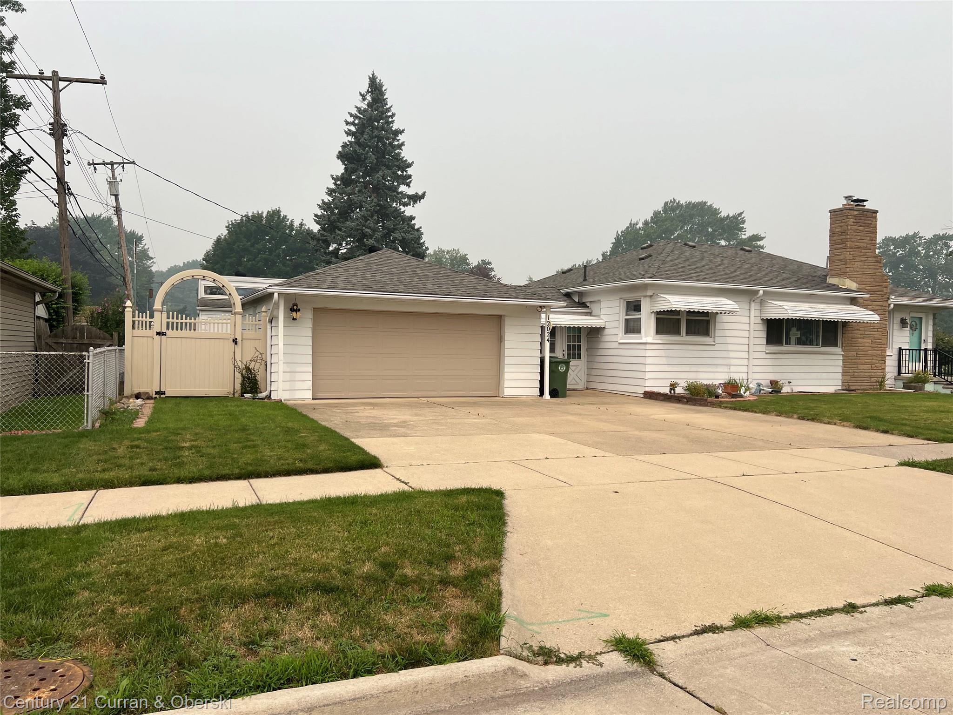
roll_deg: -0.9
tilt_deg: -1.3
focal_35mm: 26
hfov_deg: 67.3
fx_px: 716
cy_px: 358
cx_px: 476
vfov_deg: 53.1
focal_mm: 5.7
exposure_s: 1/5882
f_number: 1.5
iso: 50
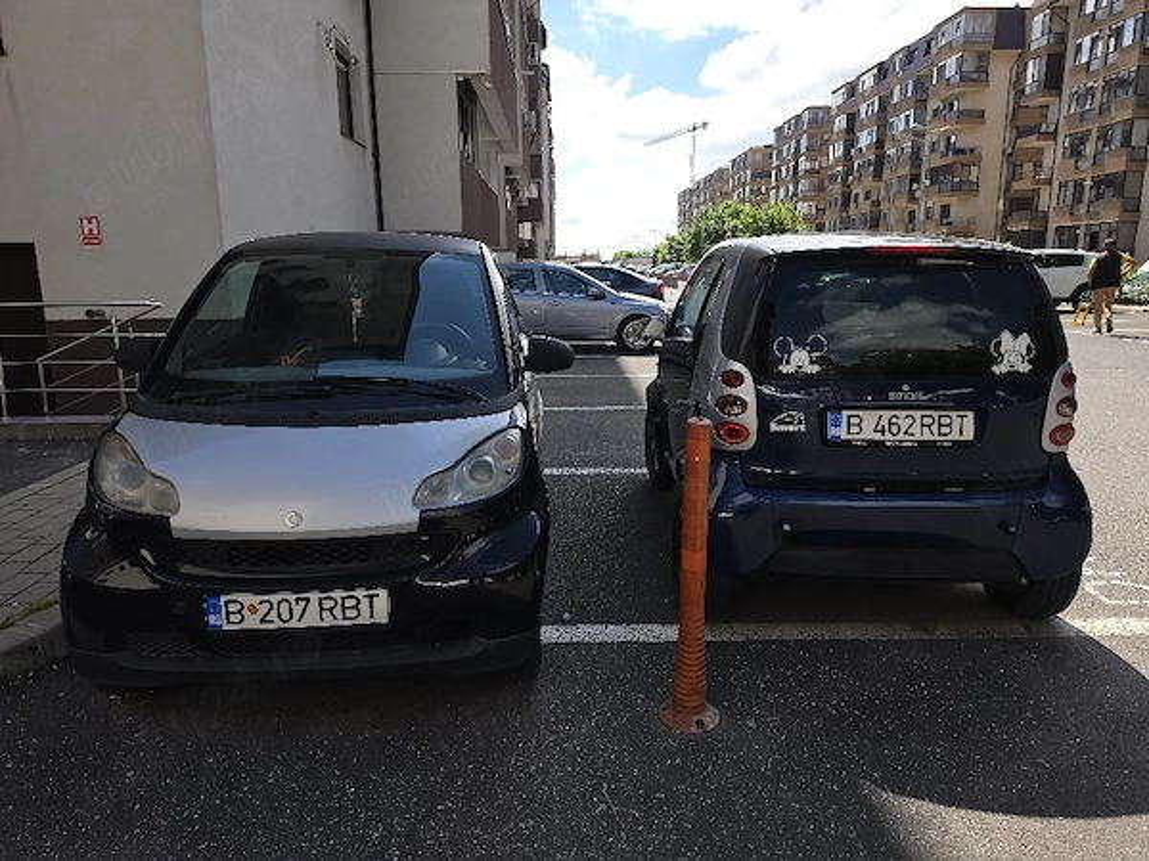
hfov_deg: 73.9
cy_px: 430
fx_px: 763
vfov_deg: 58.9
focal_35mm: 23
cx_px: 574
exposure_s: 1/625
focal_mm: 6.5
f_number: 1.4
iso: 10
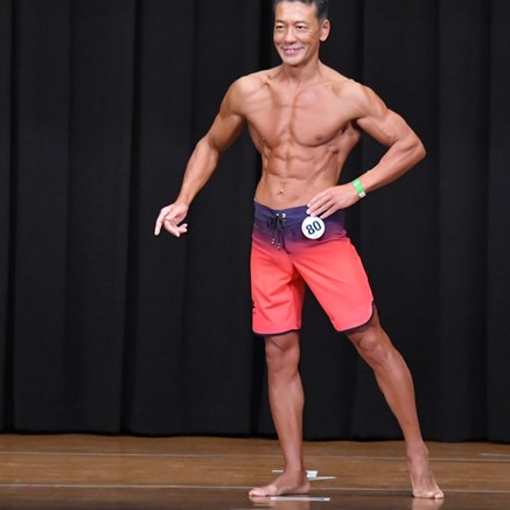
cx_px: 329
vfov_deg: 5.4
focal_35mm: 327
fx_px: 5451
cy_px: 233
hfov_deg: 5.4
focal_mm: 145
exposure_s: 1/400
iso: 8000
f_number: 5.6
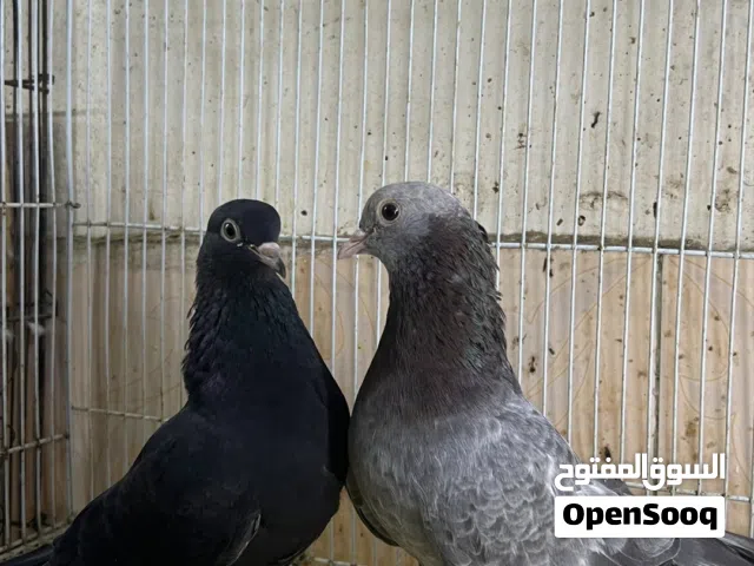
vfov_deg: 53.1
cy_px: 283
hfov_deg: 67.3
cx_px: 377
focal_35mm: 26
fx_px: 566
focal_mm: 5.7
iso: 100
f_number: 1.5
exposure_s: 1/50
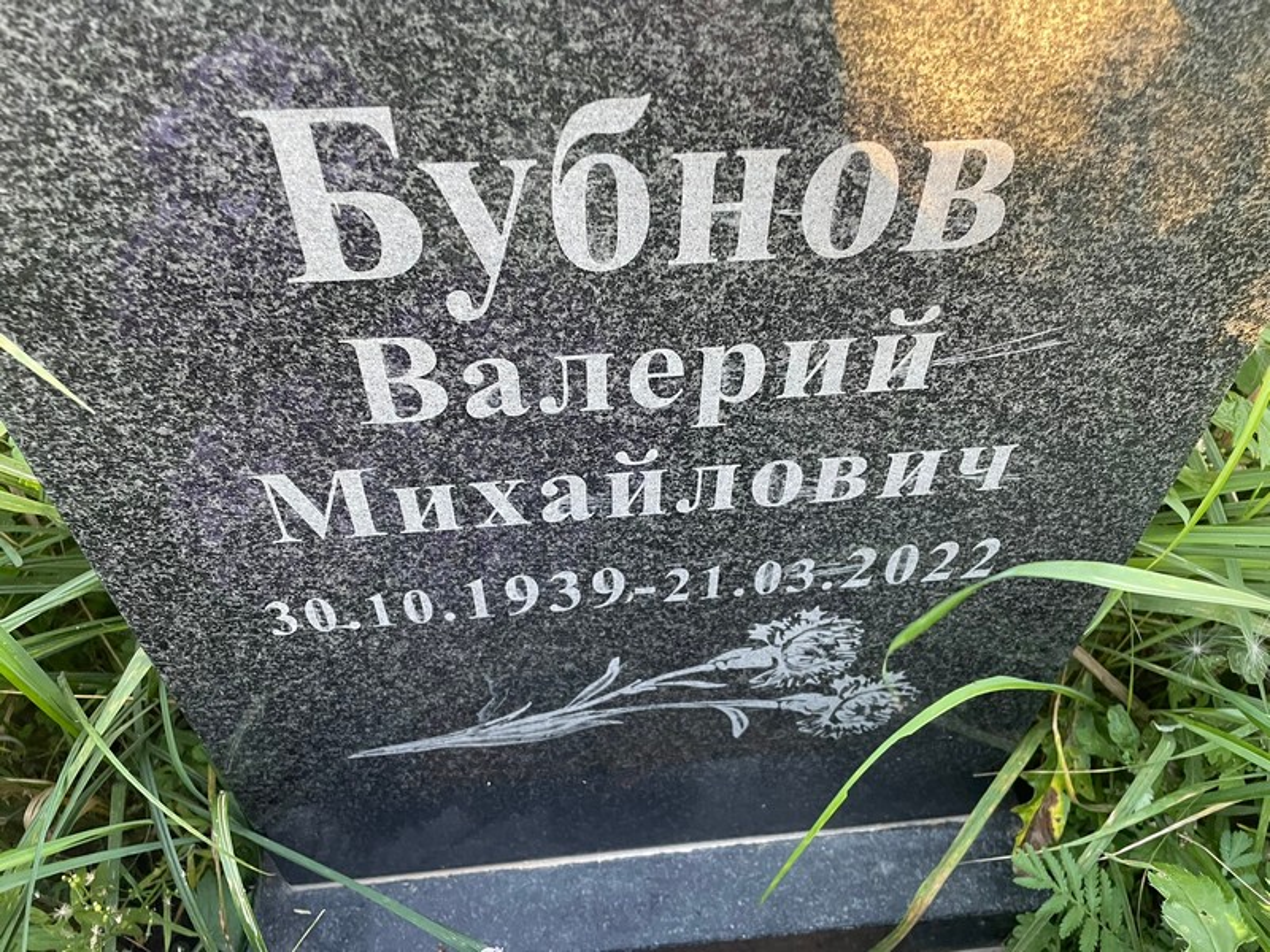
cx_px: 635
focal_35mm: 26
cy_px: 476
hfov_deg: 67.3
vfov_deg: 53.1
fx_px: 954
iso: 125
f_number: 1.6
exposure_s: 1/87
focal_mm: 4.2
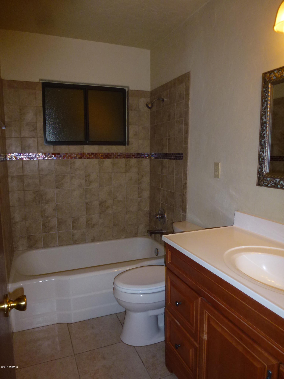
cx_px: 142
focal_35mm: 24
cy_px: 190
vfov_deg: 71.6
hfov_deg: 56.8
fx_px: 263
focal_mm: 4.3
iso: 160
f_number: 3.3
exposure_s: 1/60
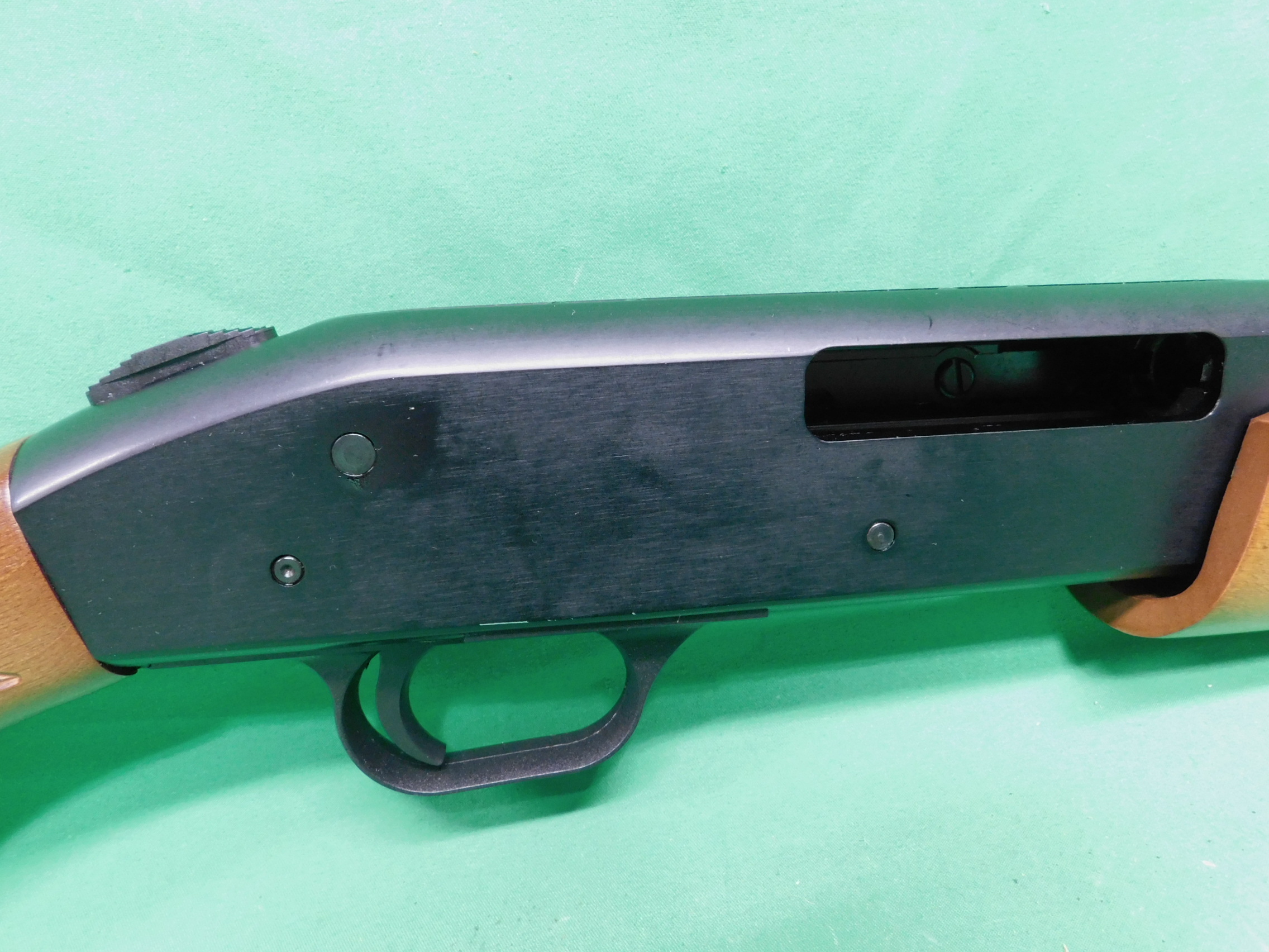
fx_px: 843
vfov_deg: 58.9
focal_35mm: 23
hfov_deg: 73.9
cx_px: 634
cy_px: 476
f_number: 3
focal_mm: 4
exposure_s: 1/25
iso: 400
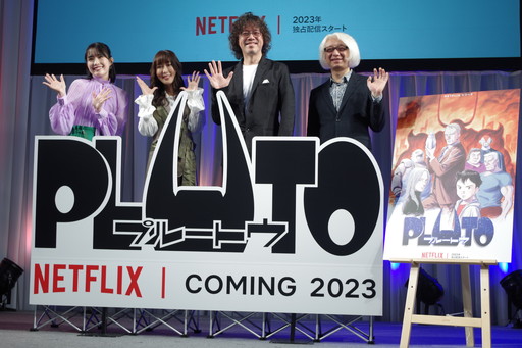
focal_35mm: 60
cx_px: 261
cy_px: 174
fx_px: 870
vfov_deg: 22.6
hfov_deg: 33.4
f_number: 4.5
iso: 400
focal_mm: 40
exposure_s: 1/80
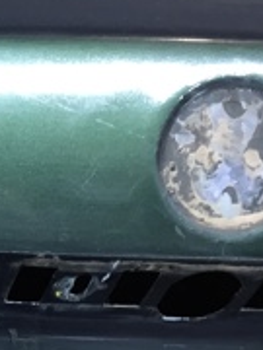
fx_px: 1043
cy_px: 313
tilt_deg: -61.2
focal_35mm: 103
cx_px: -339
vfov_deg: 18.8
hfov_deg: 12.0
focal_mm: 4.15
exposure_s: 1/33
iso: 100
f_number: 2.2
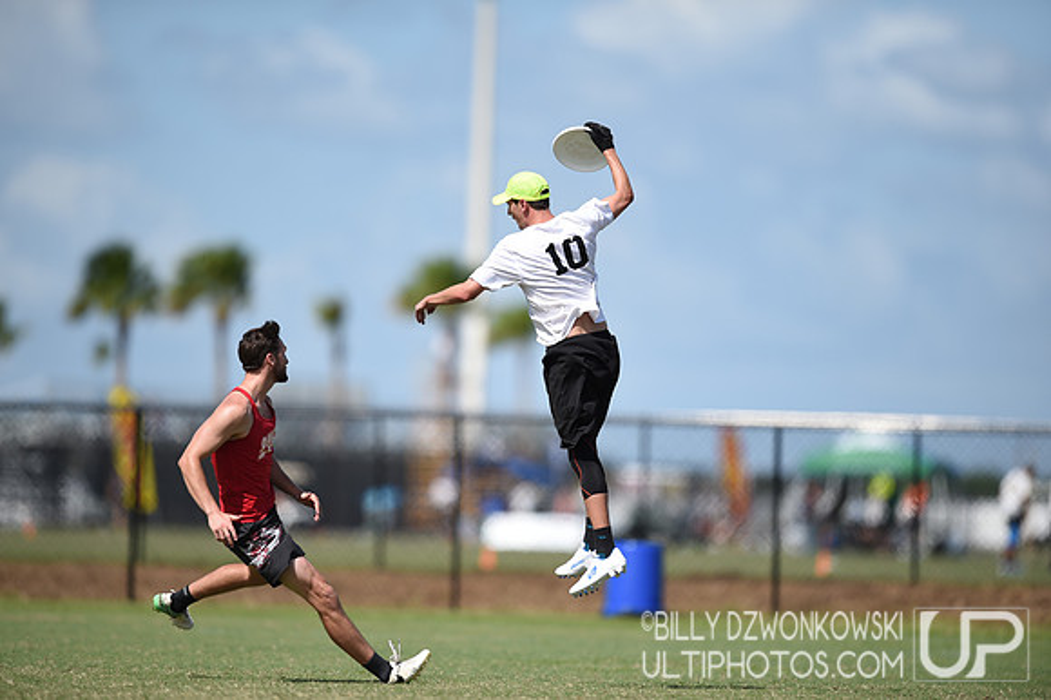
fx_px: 11671
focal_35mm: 400
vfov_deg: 3.4
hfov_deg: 5.2
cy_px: 350
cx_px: 526
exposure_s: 1/5000
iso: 200
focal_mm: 400
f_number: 2.8
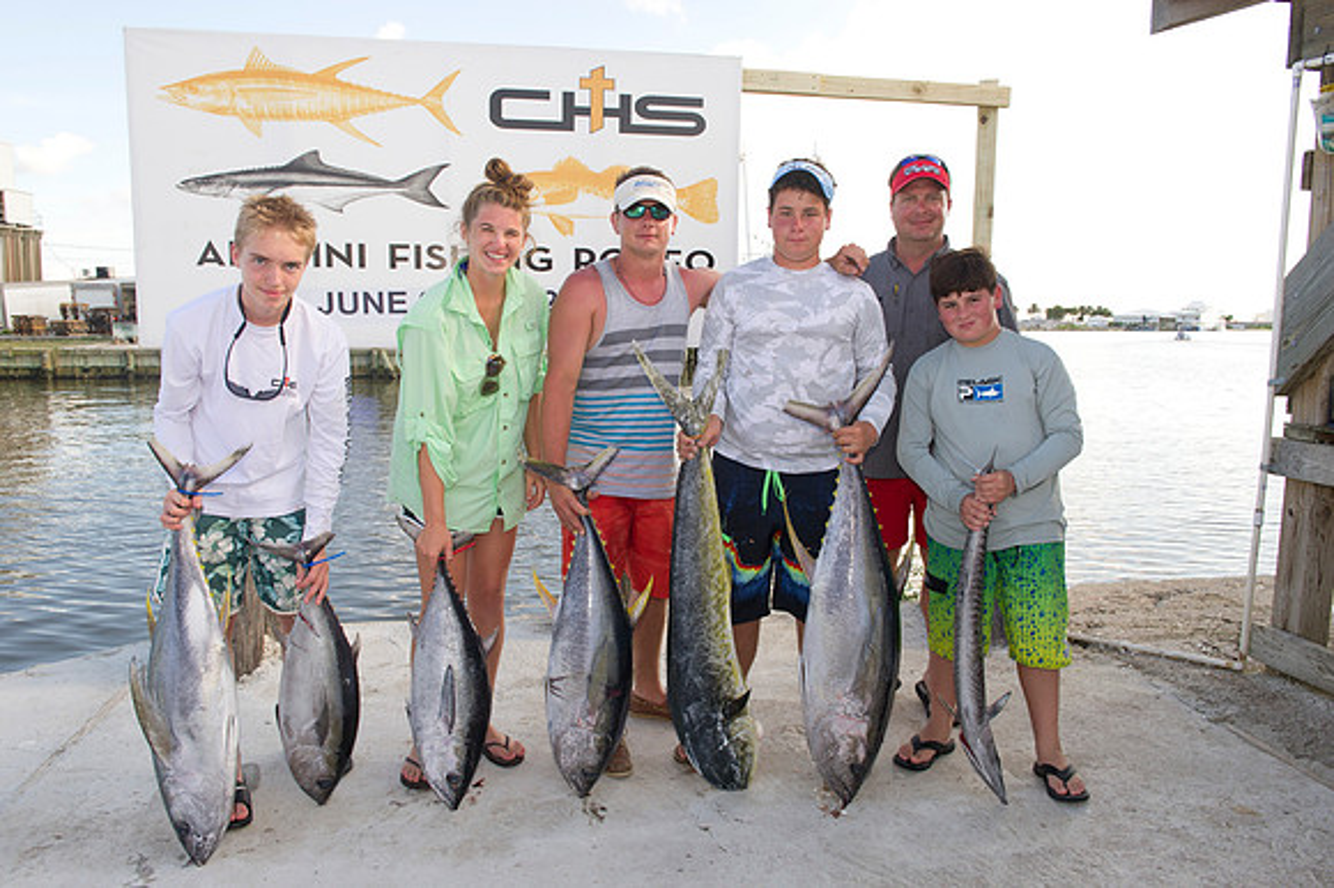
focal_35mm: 27
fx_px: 1000
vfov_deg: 47.9
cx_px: 667
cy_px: 444
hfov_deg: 67.4
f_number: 9
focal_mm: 27
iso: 400
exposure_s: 1/250
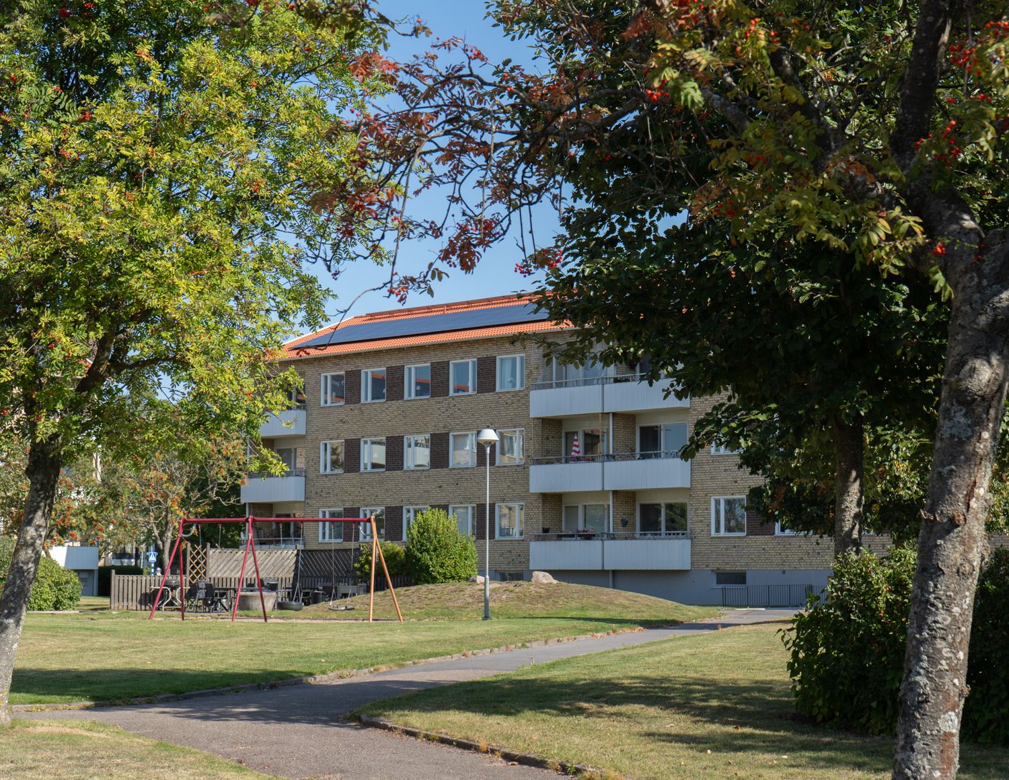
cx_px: 611
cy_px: 407
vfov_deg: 24.0
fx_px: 1834
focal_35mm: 62
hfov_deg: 30.7
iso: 100
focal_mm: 52
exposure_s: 1/100
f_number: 9
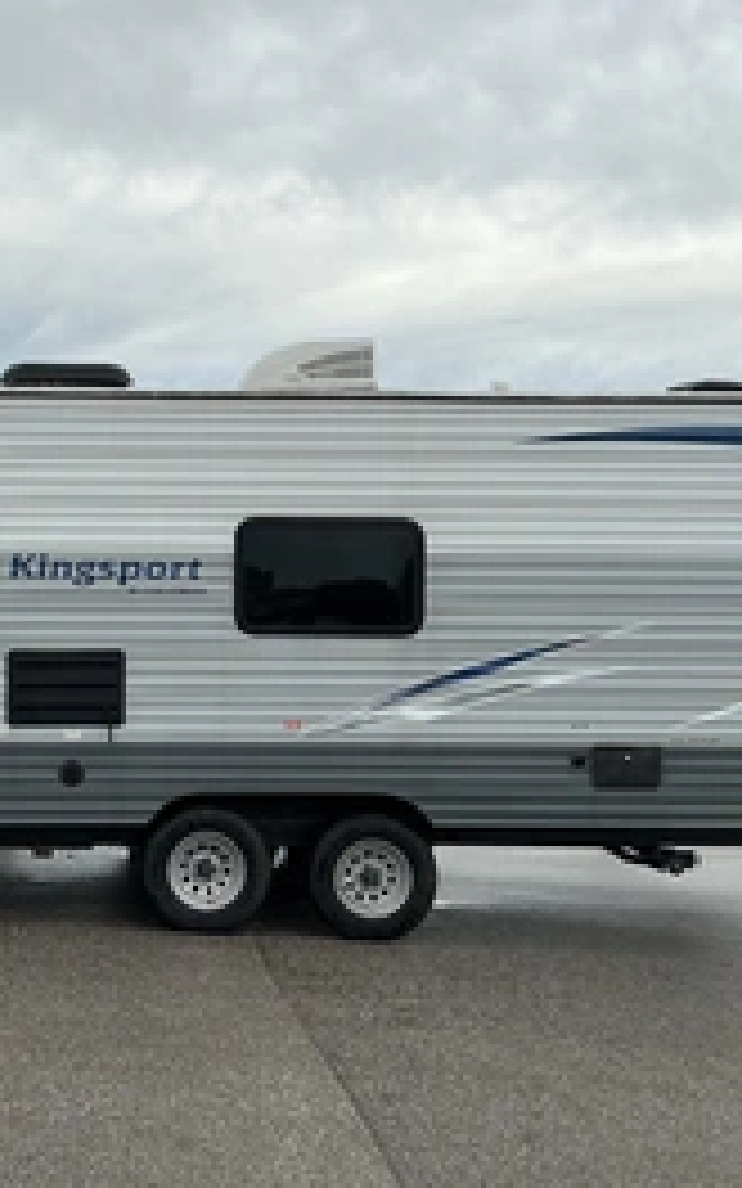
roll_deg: -2.4
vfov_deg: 44.3
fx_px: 1456
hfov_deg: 27.7
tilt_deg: -0.4
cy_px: 621
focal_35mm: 45
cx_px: 99
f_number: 1.8
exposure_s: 1/1626
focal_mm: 3
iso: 25
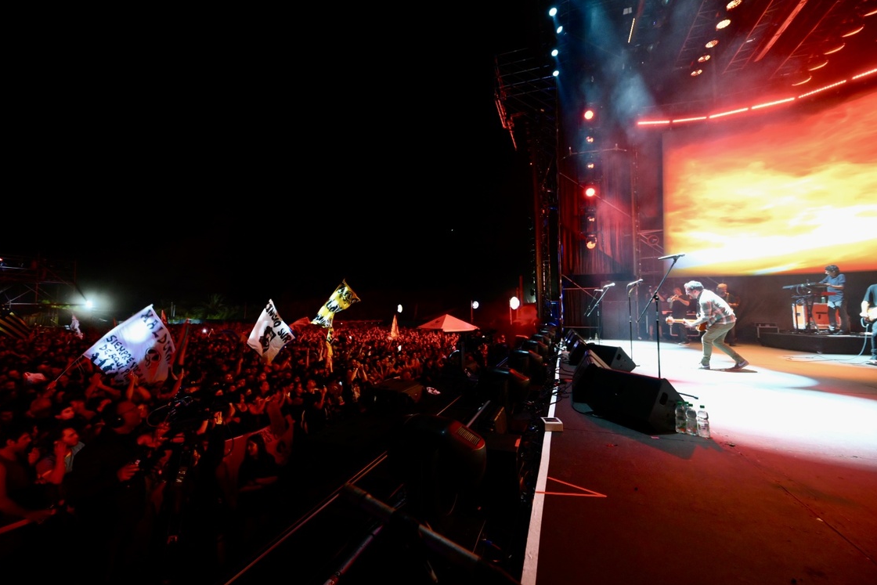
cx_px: 433
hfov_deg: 100.4
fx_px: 365
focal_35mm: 15
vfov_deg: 77.3
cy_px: 292
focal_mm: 14
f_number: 5.6
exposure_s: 1/50
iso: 5000
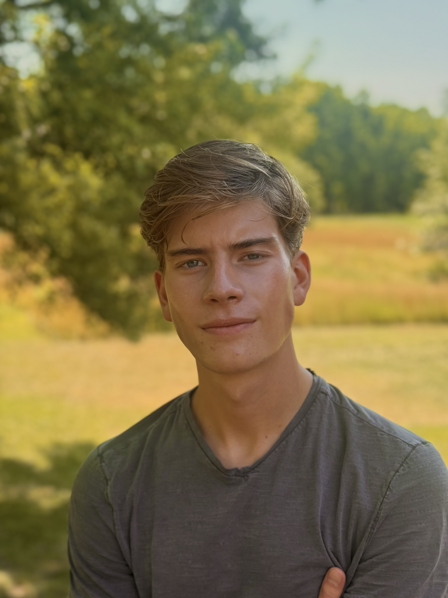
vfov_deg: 38.2
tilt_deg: -8.7
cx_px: 231
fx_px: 863
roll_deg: -1.5
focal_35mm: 50
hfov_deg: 29.1
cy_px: 309
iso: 100
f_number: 1.78
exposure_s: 1/1027
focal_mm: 6.76
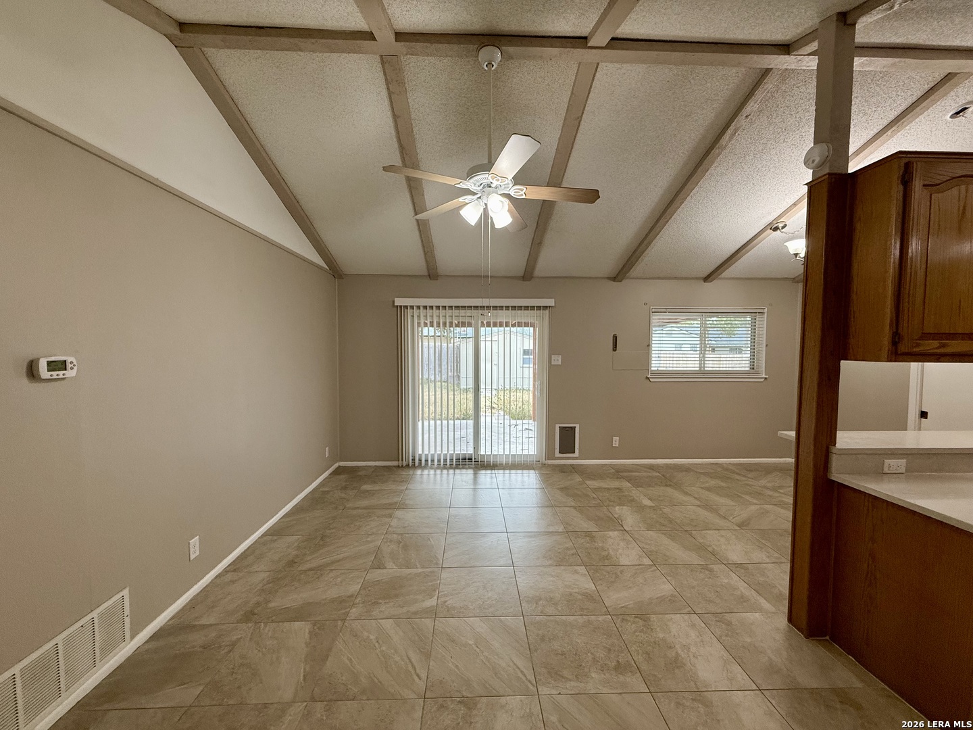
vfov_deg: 85.7
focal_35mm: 14
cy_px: 365
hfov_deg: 102.1
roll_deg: -0.2
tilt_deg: -3.0
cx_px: 486
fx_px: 394
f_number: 2.2
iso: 160
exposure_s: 1/120
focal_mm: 2.22
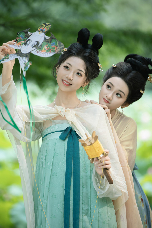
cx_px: 76
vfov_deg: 12.2
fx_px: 1064
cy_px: 114
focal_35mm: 168
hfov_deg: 8.2
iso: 100
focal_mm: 168
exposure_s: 1/125
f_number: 2.8
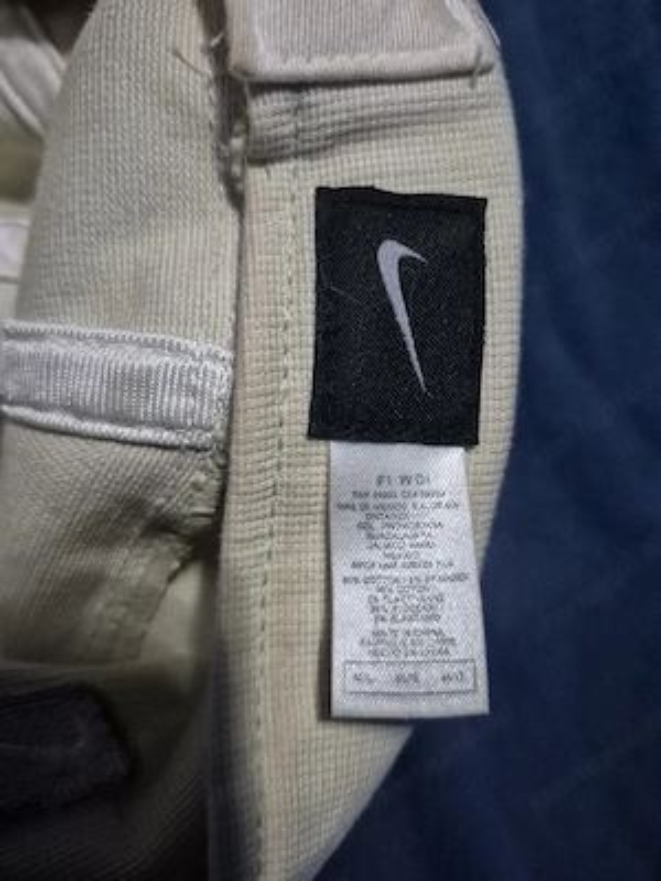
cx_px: 330
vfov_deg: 73.9
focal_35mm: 23
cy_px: 440
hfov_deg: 58.9
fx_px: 586
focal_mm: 5.4
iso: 2000
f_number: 1.8
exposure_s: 1/100
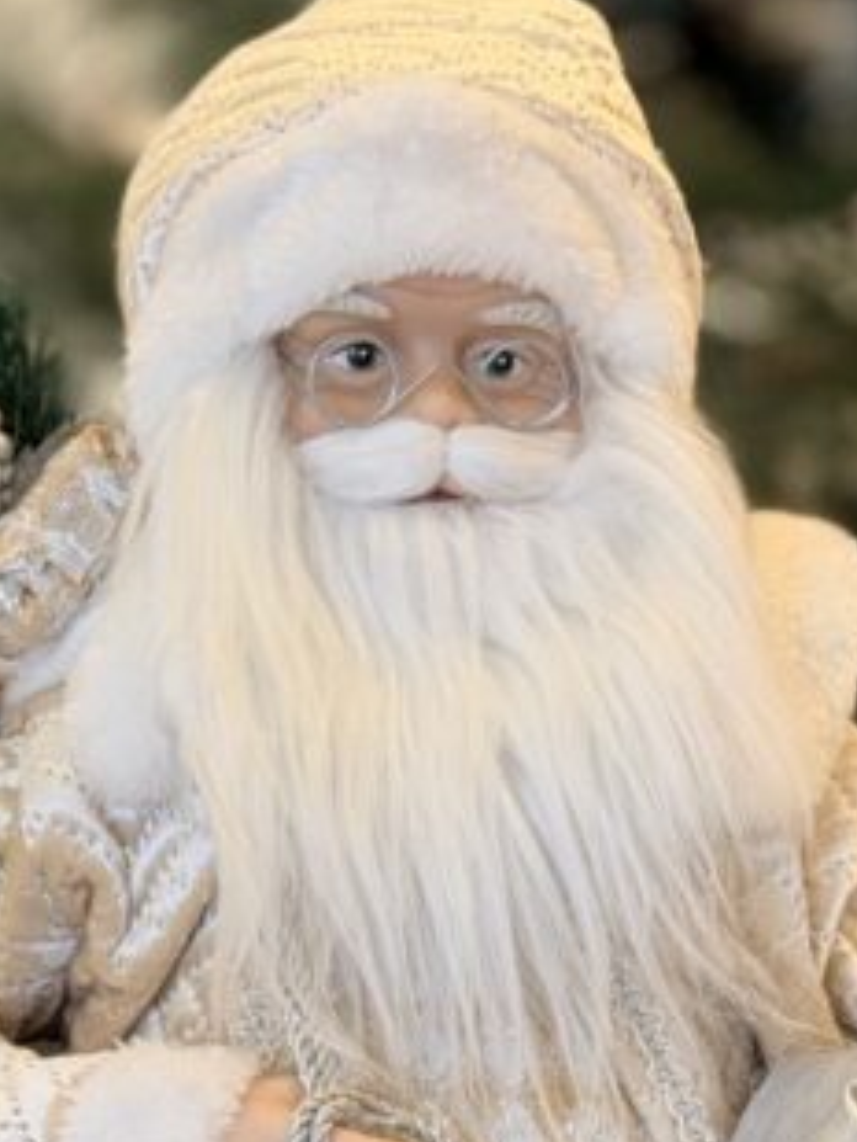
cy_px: 1342
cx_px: 521
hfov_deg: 9.3
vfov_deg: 12.2
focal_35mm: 159
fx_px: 5245
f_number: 1.78
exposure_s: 1/60
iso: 50
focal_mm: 6.76
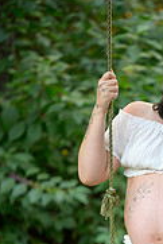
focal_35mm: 261
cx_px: 183
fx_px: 1769
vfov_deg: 7.8
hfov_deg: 5.3
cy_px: 255
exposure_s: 1/125
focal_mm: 105
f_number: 2.8
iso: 800
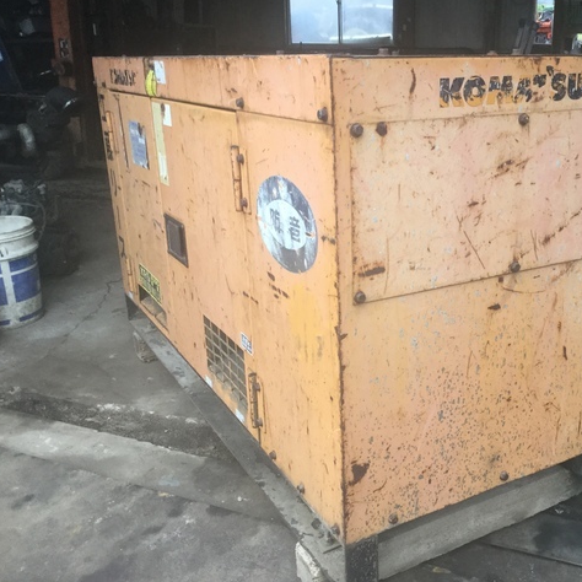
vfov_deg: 44.9
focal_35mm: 37
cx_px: 389
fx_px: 704
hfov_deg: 44.3
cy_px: 289
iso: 32
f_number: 2.4
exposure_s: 1/30
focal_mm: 3.3
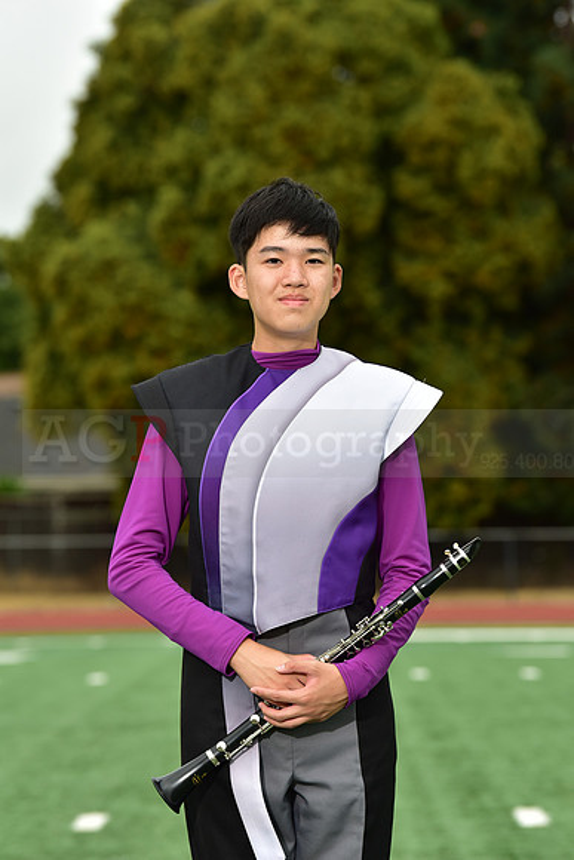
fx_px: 3824
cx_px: 287
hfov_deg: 8.6
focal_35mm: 160
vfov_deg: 12.8
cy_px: 430
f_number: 5.6
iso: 500
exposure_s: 1/250
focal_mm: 160
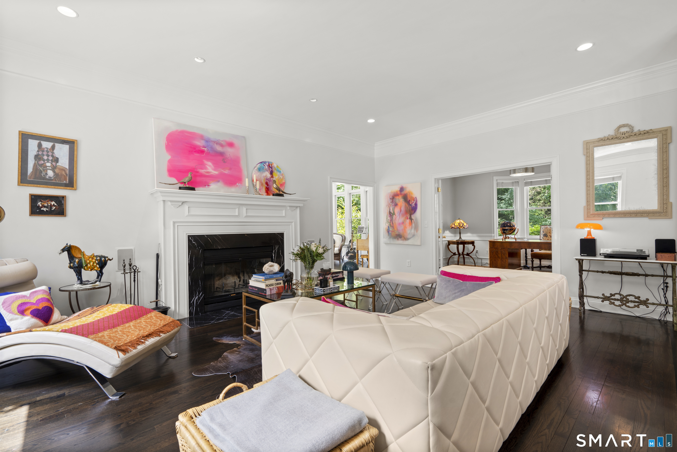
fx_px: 301
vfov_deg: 73.7
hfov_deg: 96.7
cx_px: 338
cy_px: 226
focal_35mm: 16
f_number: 9
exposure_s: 1/1.67
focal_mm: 16
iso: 250
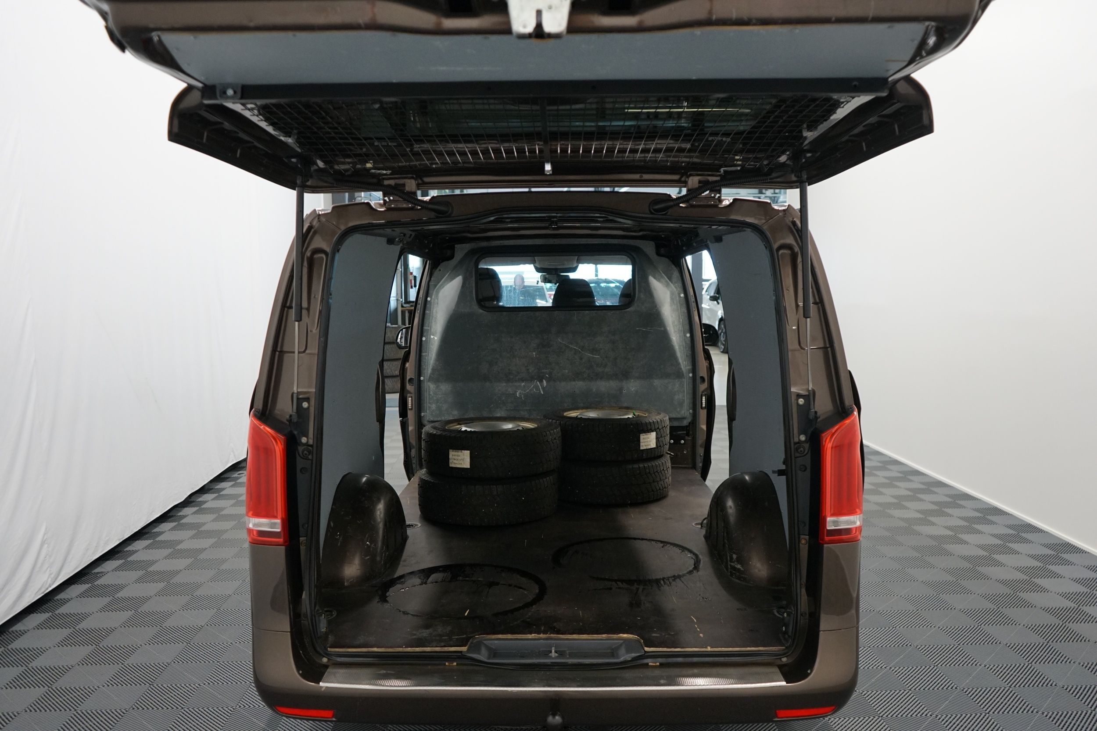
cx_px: 548
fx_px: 853
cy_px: 366
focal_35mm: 28
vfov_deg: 46.4
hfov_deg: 65.5
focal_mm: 28
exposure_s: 1/160
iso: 1250
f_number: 4
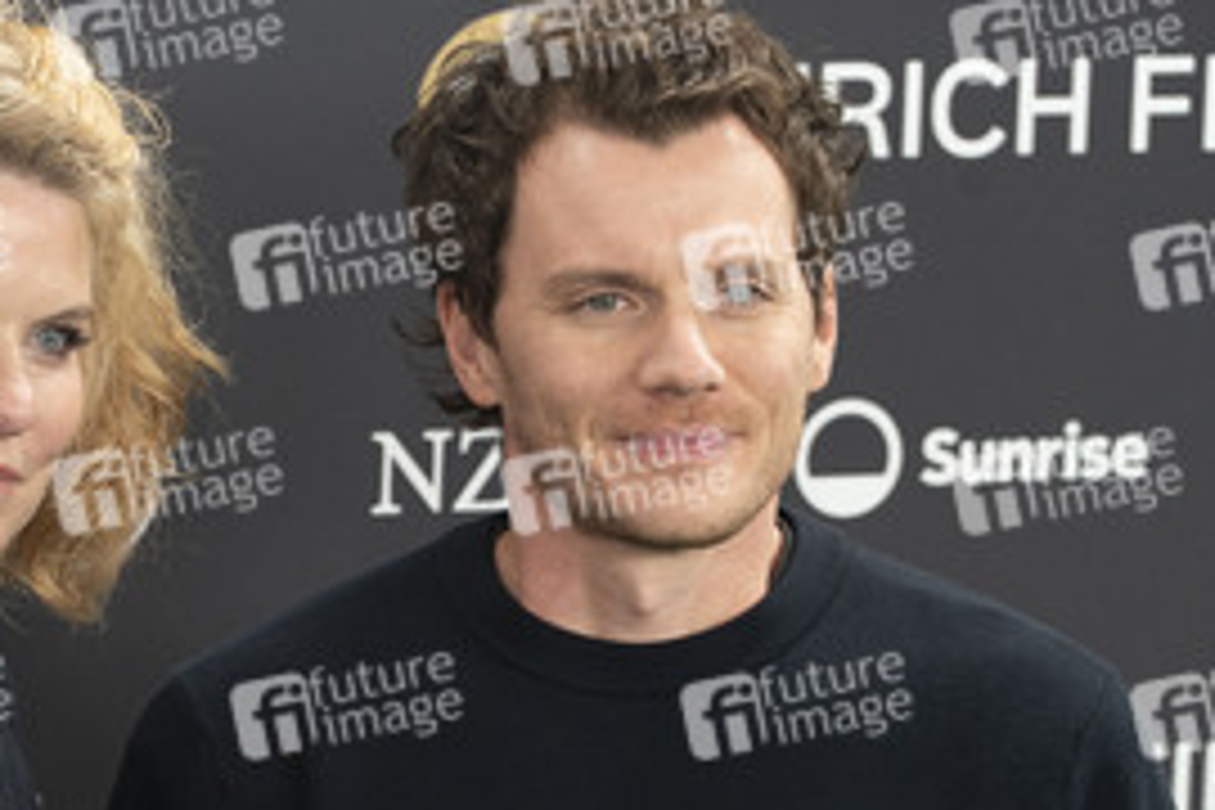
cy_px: 565
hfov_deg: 5.9
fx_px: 11845
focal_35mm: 351
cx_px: 171
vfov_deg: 3.9
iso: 1600
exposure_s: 1/400
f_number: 6.3
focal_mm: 197
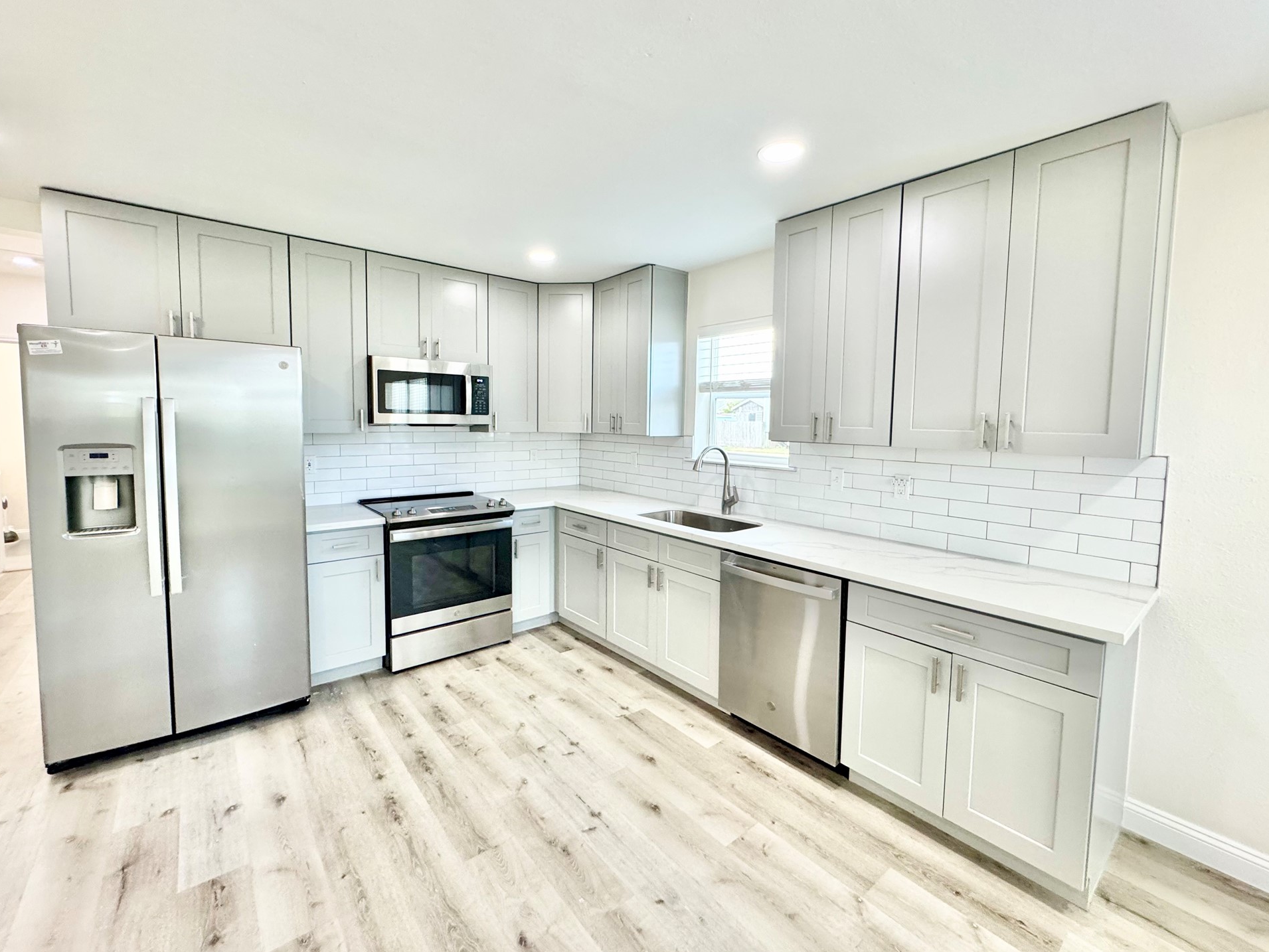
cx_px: 629
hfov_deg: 98.2
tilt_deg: -5.7
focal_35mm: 15
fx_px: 550
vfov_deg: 81.7
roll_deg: -1.9
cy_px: 457
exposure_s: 1/120
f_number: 2.2
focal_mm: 2.22
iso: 250
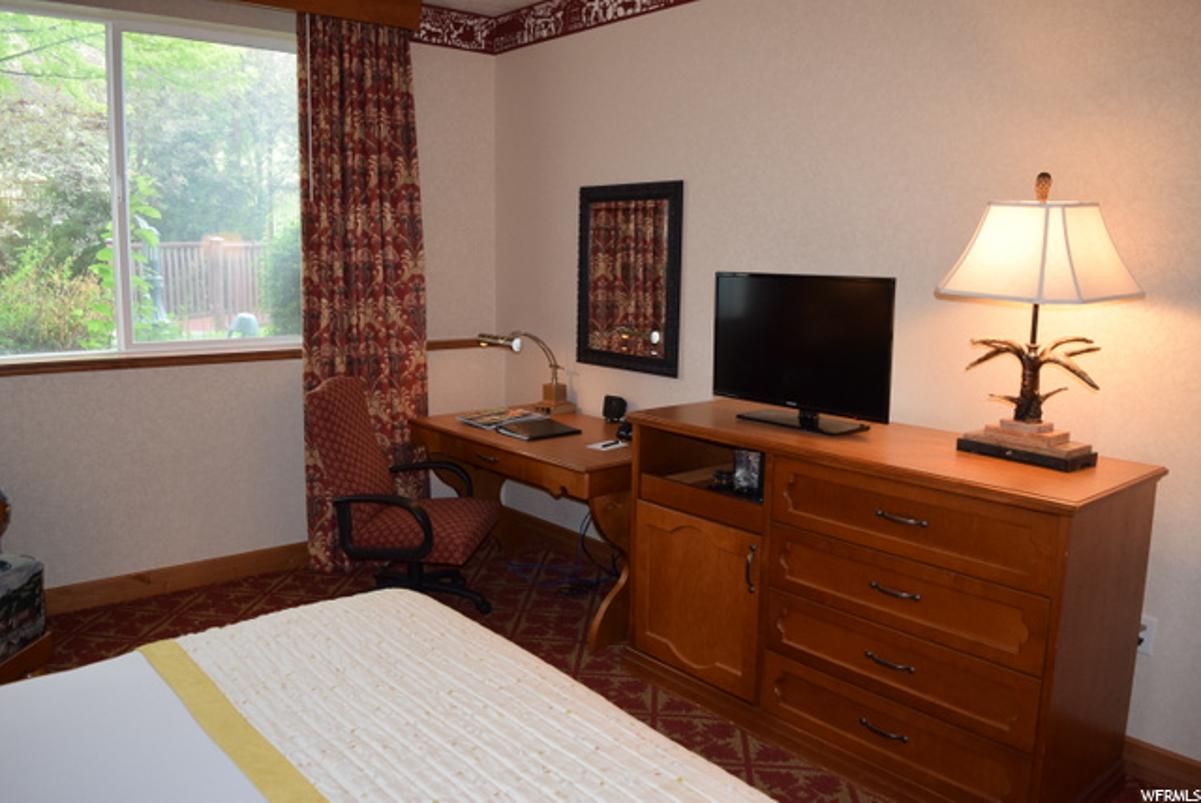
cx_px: 600
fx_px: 902
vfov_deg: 48.0
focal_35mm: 27
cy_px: 402
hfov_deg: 67.3
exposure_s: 1/80
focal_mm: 18
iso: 800
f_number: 4.5
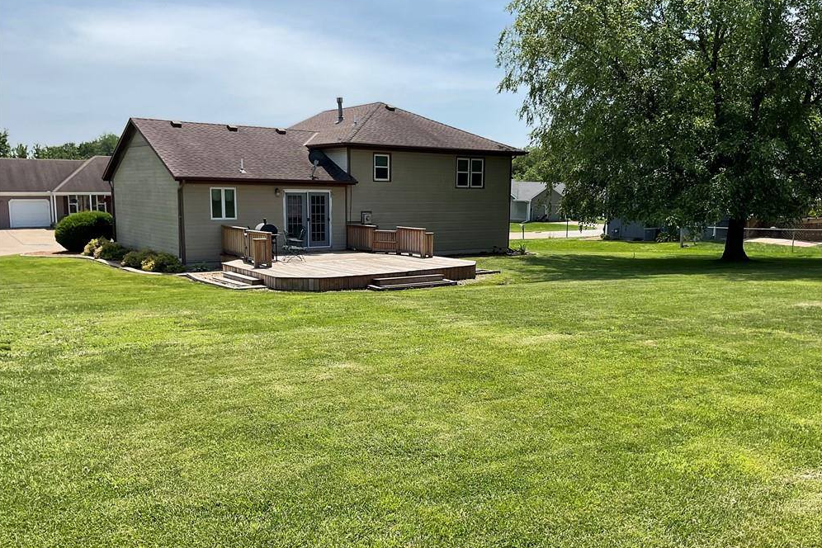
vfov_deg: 42.3
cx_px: 419
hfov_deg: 60.3
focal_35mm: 31
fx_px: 708
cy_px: 305
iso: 16
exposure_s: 1/1377
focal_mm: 3
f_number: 1.8
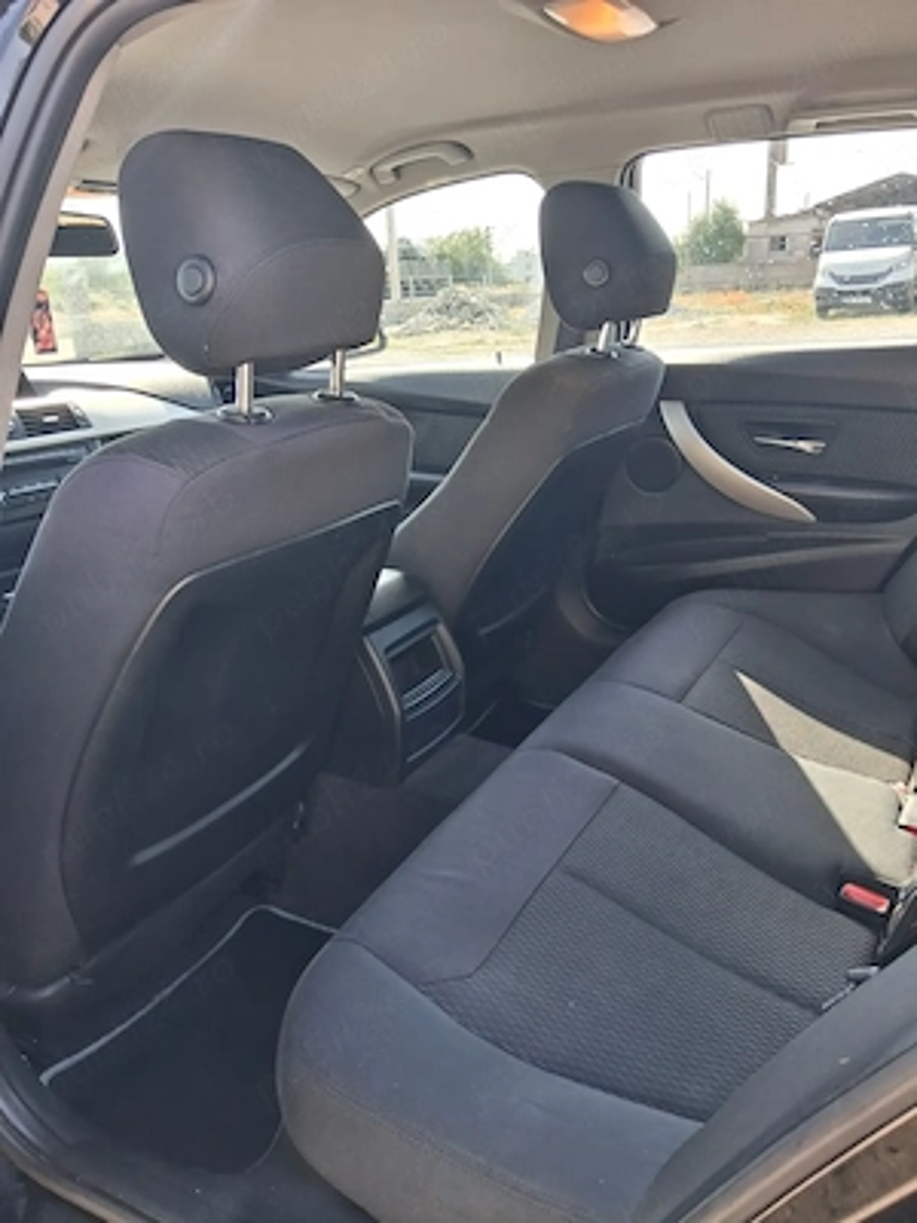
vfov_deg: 65.3
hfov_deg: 51.4
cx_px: 458
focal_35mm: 27
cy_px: 612
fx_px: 954
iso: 40
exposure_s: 1/100
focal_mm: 4
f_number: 1.8
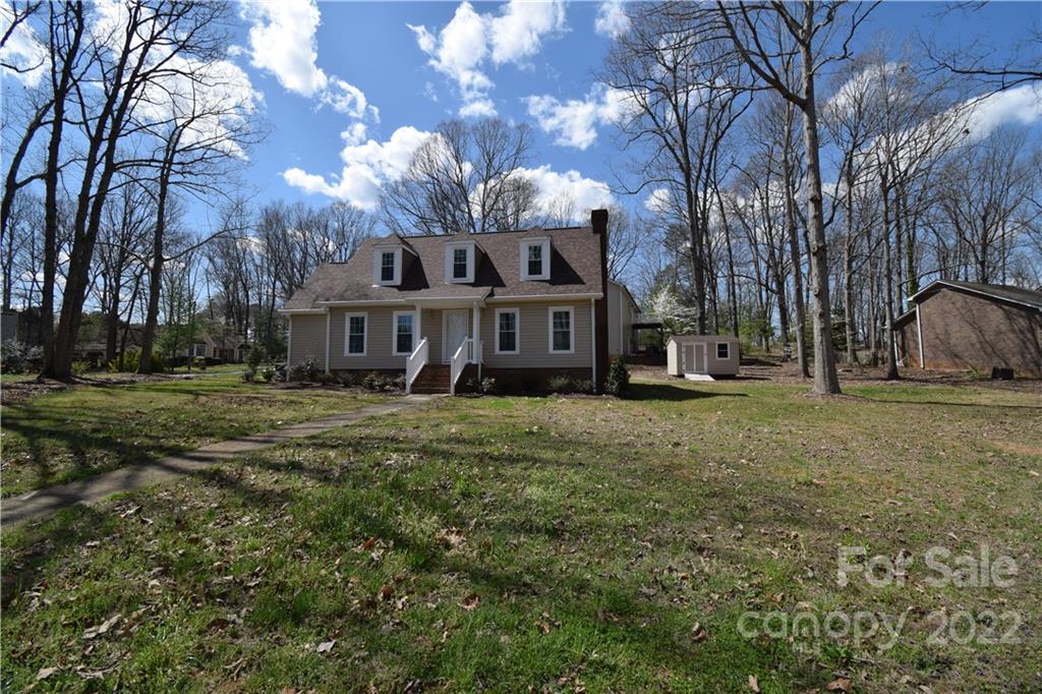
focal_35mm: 15
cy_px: 347
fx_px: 434
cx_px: 521
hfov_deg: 100.4
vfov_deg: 77.3
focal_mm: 10
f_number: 10
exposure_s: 1/400
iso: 200
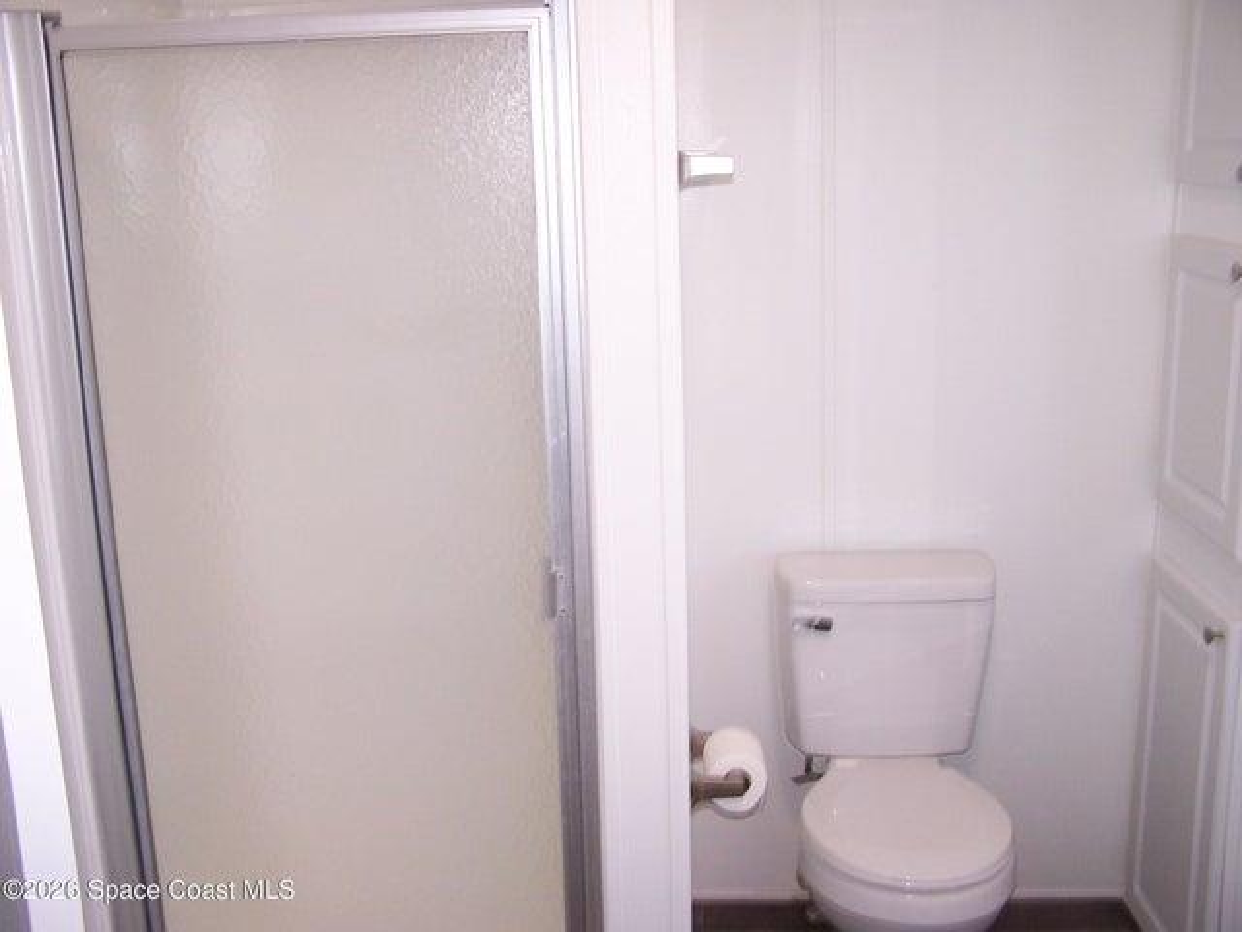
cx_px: 621
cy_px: 466
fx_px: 1363
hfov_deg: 49.0
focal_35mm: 38
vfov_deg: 37.7
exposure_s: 1/60
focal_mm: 6.3
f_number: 2.8
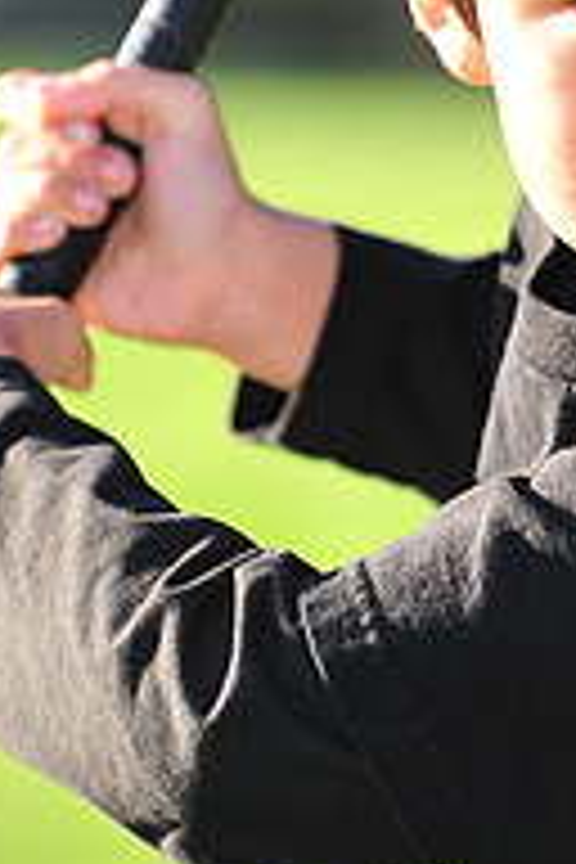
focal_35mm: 393
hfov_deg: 3.5
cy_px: -176
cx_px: 549
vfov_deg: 5.2
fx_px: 9431
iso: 200
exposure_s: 1/400
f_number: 4.5
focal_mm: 130
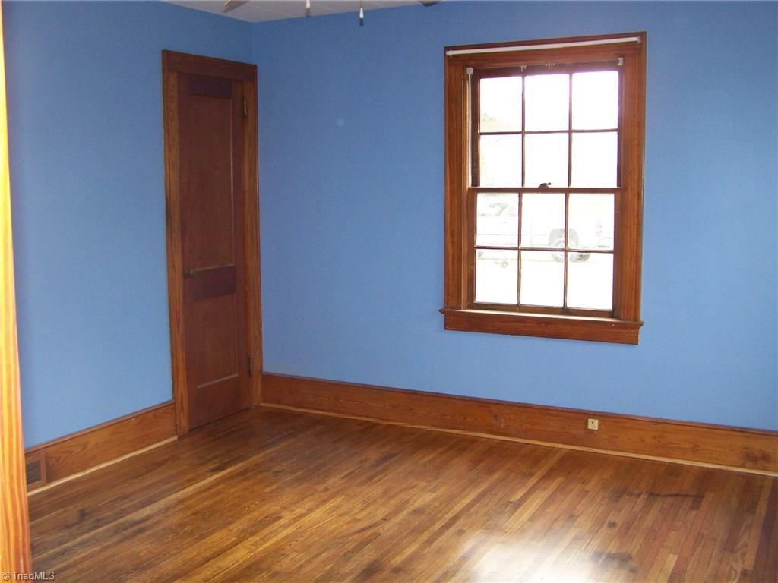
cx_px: 389
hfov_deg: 49.0
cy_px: 292
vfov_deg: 37.7
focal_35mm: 38
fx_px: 854
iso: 160
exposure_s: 1/60
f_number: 2.8
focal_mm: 6.3
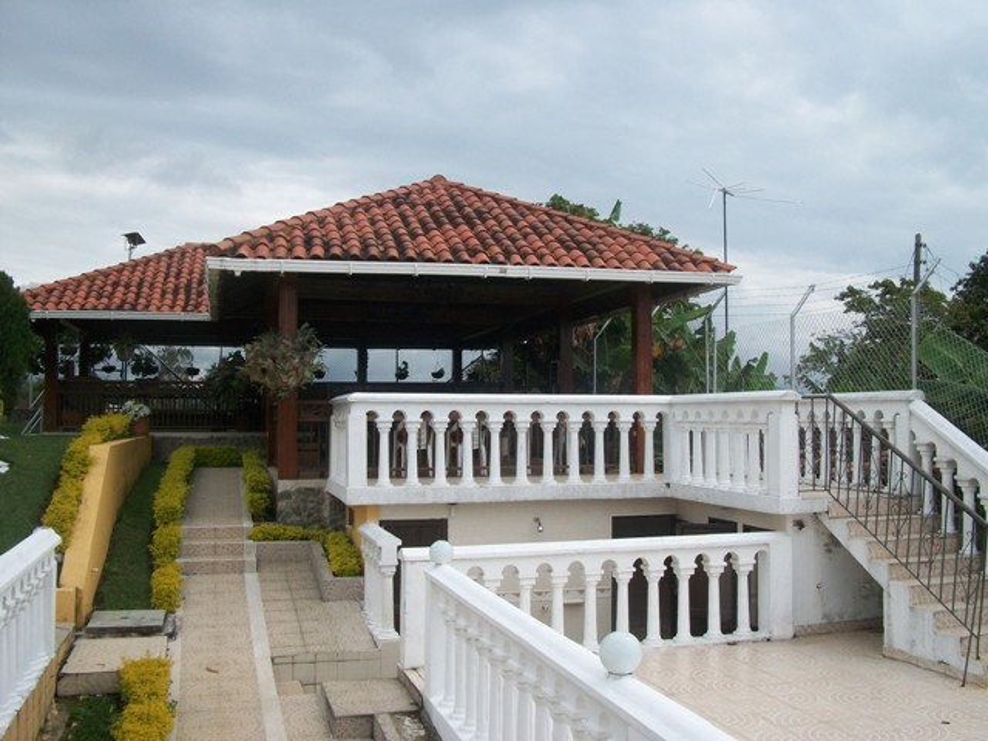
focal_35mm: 32
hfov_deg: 56.8
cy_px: 370
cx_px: 494
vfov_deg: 44.2
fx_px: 913
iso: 80
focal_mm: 5.7
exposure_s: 1/500
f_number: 5.5
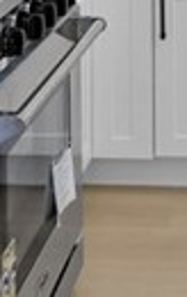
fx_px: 1069
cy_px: -193
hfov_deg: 9.9
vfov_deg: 14.4
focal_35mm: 132
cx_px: 201
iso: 200
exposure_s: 1/15
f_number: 4
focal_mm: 16.5
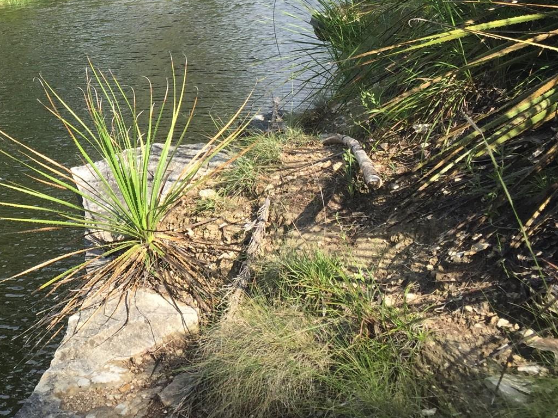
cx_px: 14
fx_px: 935
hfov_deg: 31.1
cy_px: 132
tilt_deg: -11.6
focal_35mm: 58
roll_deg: +7.4
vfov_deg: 25.1
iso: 32
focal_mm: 4.15
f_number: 2.2
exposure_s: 1/879
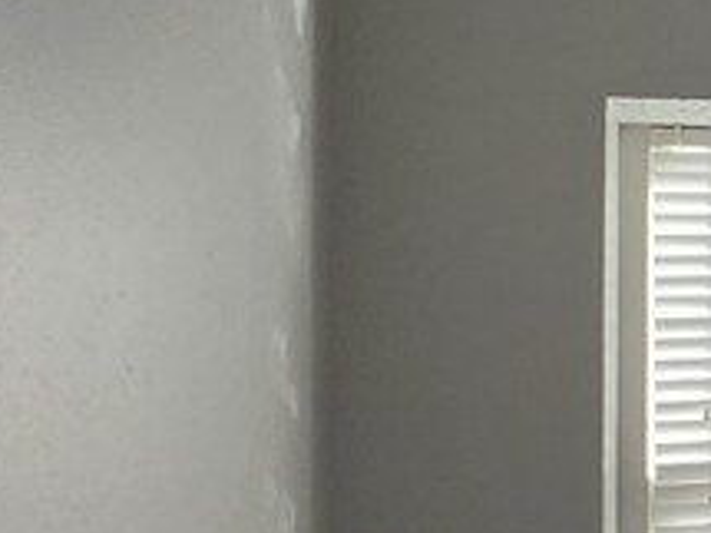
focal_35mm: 87
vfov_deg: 16.9
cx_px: 2097
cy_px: 185
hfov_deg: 11.8
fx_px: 1786
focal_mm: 2.2
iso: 125
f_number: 1.9
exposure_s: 1/120
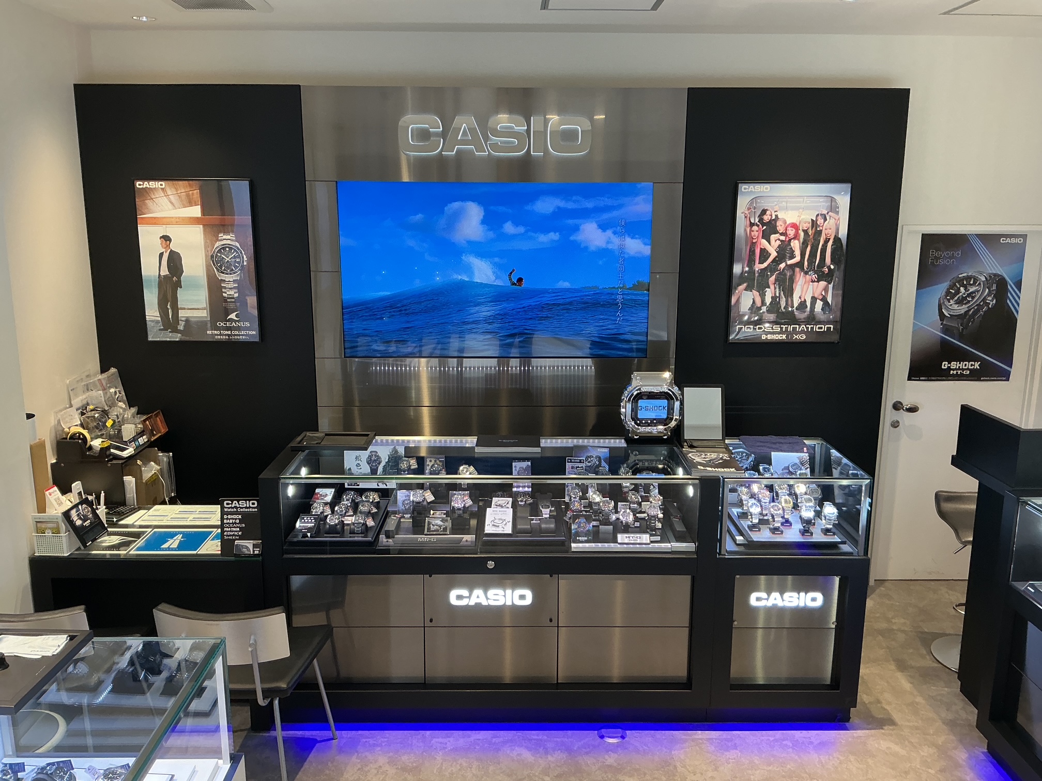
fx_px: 873
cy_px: 390
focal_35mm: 29
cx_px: 521
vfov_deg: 48.2
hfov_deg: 61.7
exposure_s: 1/60
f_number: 1.8
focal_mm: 3
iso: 64
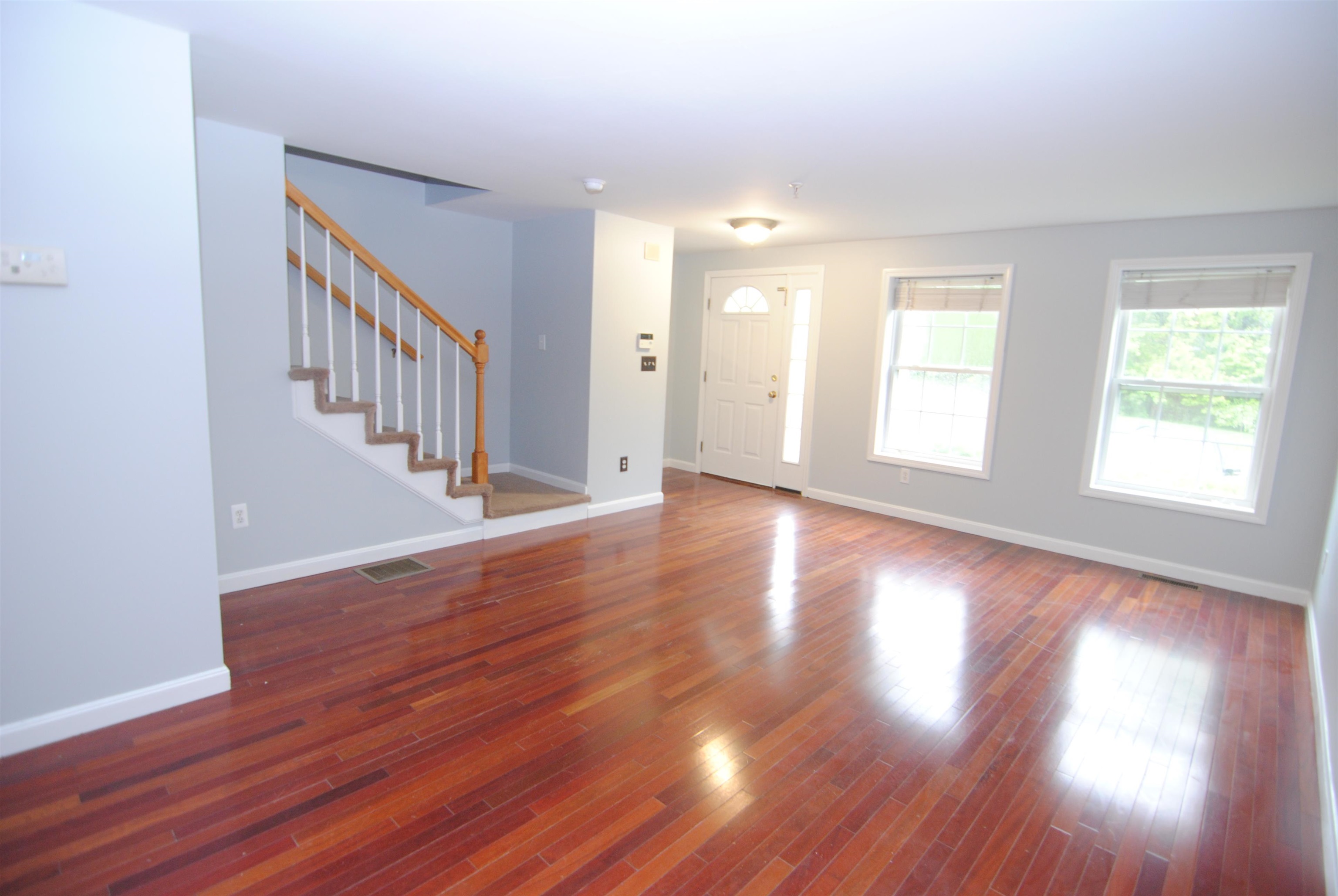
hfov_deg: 85.4
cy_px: 448
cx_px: 669
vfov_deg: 63.4
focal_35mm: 20
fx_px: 726
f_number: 2.8
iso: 400
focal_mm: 13
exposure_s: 1/20
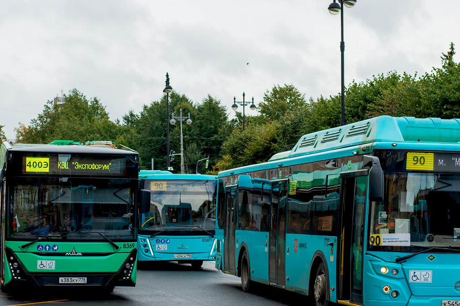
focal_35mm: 72
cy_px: 174
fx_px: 920
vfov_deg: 18.9
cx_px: 253
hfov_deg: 28.1
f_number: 5.6
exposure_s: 1/320
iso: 160
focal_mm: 50
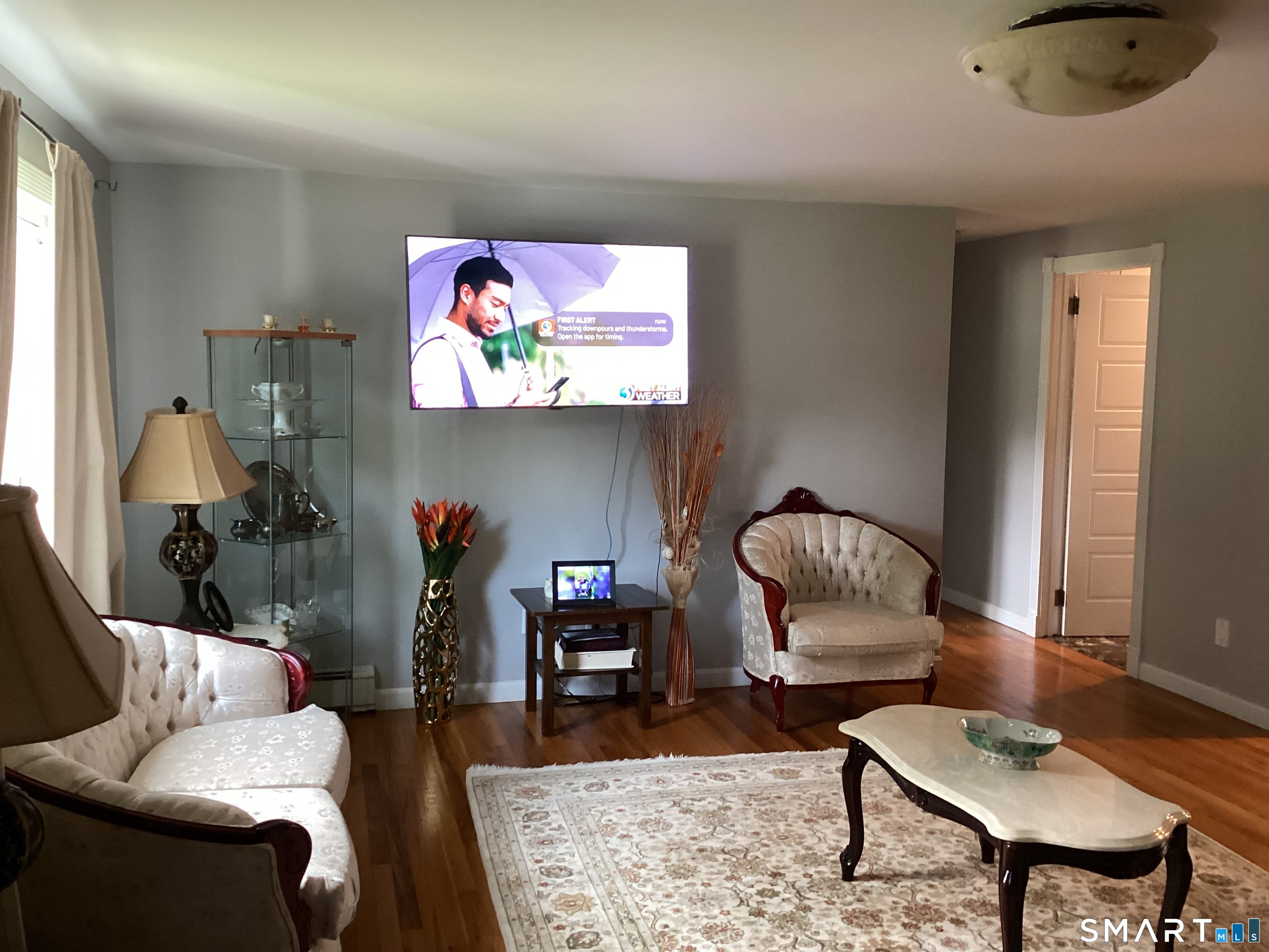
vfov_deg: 45.4
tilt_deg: -4.6
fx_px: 1136
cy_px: 476
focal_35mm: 31
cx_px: 634
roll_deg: -0.7
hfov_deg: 58.4
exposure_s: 1/40
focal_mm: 3.3
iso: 320
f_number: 2.4
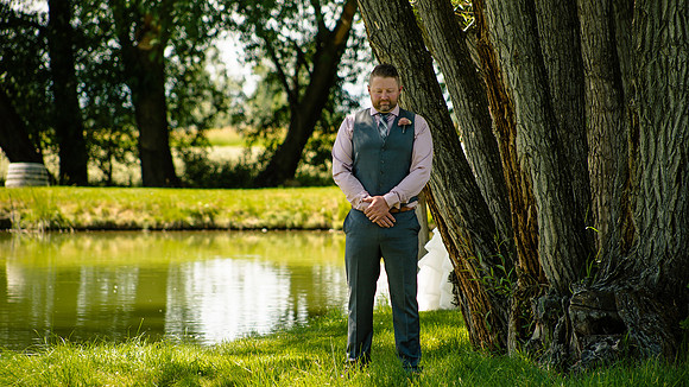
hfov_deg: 10.8
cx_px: 344
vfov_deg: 6.1
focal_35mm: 199
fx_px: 3637
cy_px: 194
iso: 125
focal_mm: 190
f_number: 5
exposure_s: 1/200
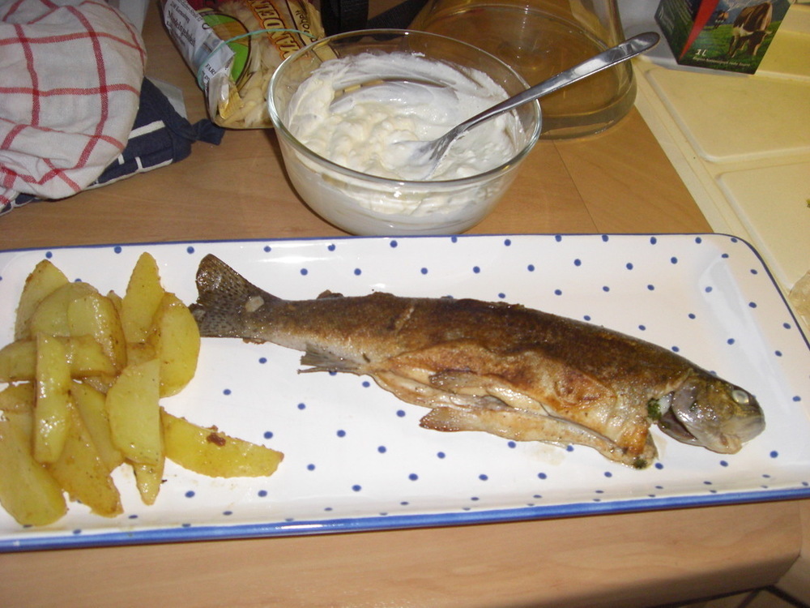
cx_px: 405
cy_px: 304
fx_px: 889
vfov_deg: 37.7
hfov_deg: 49.0
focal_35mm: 38
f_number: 2.7
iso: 200
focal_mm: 6.2
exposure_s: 1/60
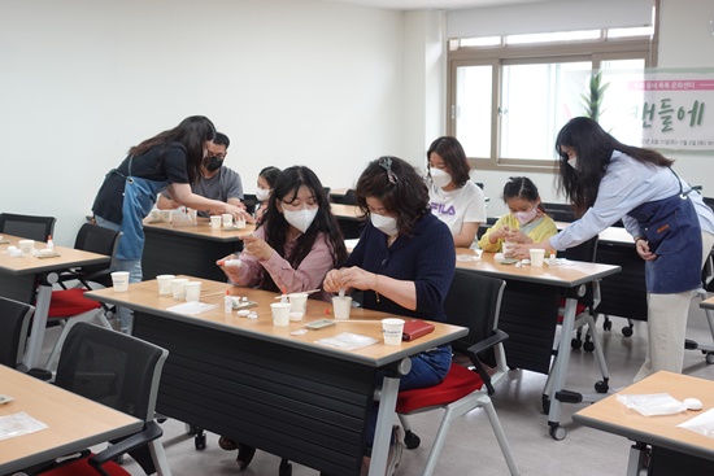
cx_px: 357
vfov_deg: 31.9
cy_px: 238
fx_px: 833
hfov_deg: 46.4
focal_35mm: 42
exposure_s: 1/50
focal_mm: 16.08
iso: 320
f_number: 2.8
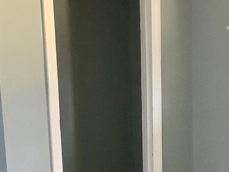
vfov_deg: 16.1
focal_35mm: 91
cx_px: 177
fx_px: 602
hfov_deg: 21.3
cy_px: 151
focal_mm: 3.3
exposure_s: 1/40
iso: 400
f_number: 2.4
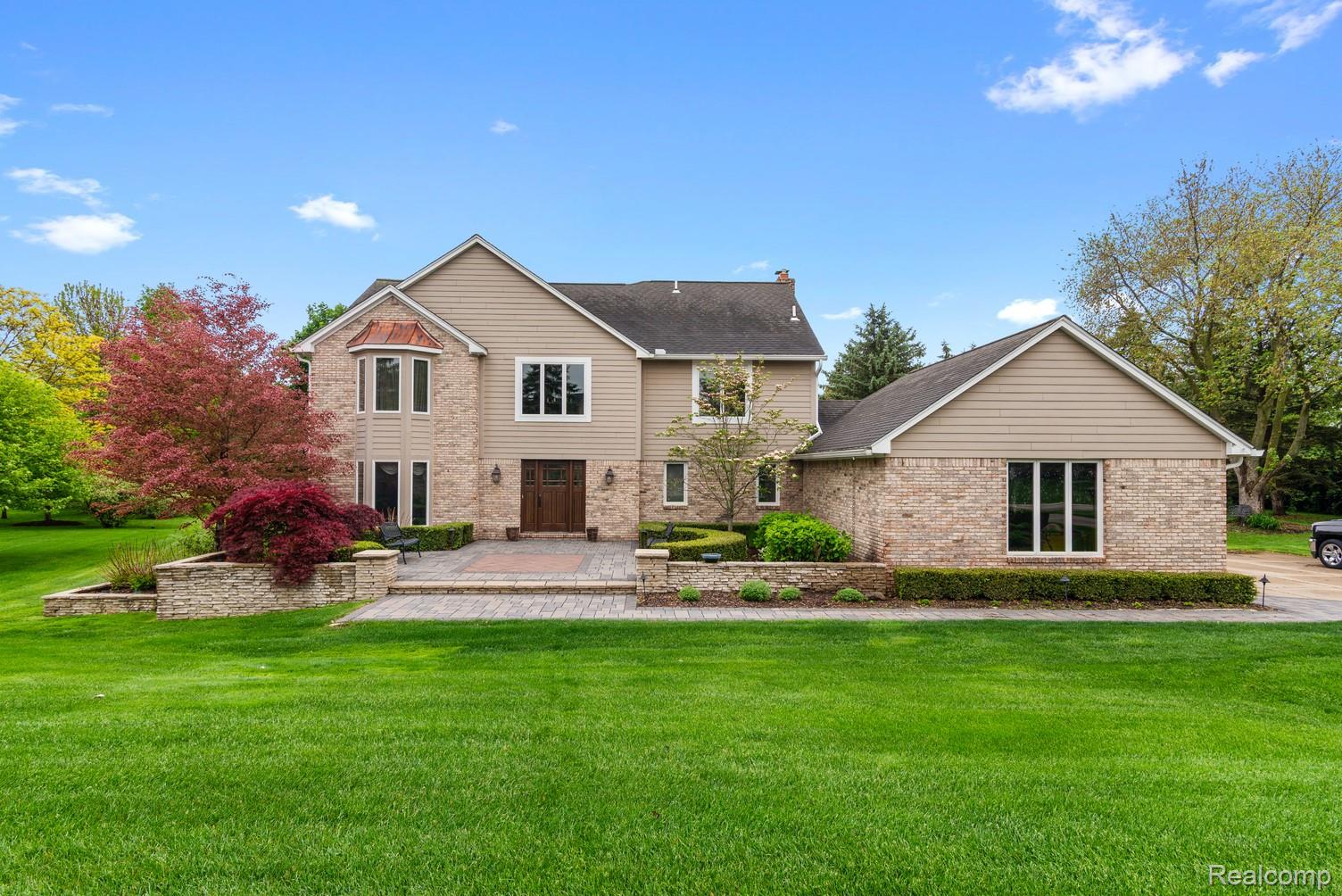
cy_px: 448
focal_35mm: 18
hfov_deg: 90.0
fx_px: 671
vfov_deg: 67.4
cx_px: 671
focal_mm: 18
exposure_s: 1/250
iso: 320
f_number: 9
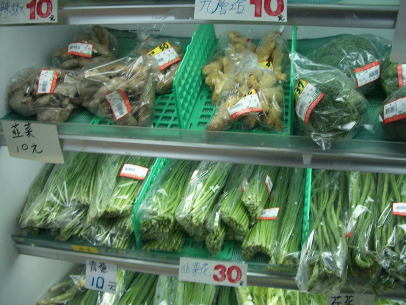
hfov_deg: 52.6
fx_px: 411
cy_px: 152
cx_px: 203
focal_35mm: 35
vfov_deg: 40.7
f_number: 2.6
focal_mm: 5.8
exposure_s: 1/80
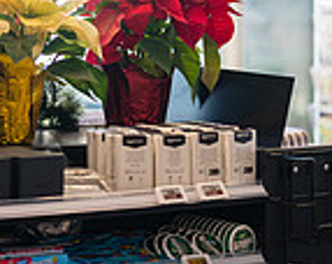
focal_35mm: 148
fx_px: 1452
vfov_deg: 10.1
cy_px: -127
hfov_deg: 12.9
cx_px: -12
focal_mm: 50
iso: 800
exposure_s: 1/1250
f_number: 1.3
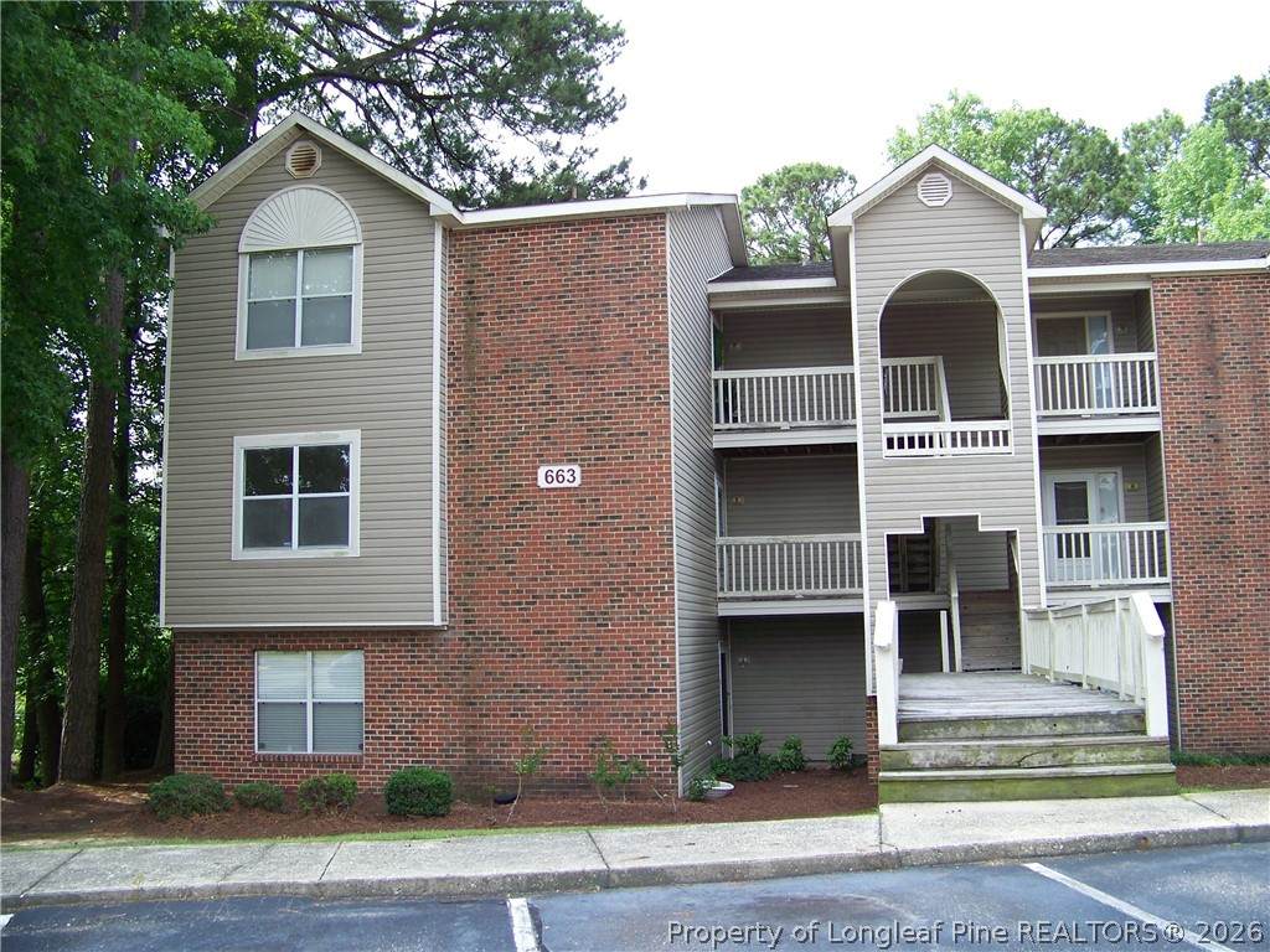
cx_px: 635
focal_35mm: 36
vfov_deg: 39.7
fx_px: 1321
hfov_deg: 51.4
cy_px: 476
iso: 64
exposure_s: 1/200
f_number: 2.8
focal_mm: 5.85
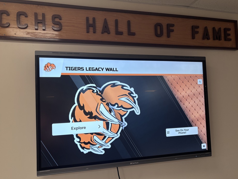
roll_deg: +0.6
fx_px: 199
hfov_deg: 61.6
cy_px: 96
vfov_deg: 48.2
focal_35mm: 29
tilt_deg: +2.7
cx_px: 111
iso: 80
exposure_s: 1/60
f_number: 1.6
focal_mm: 5.96
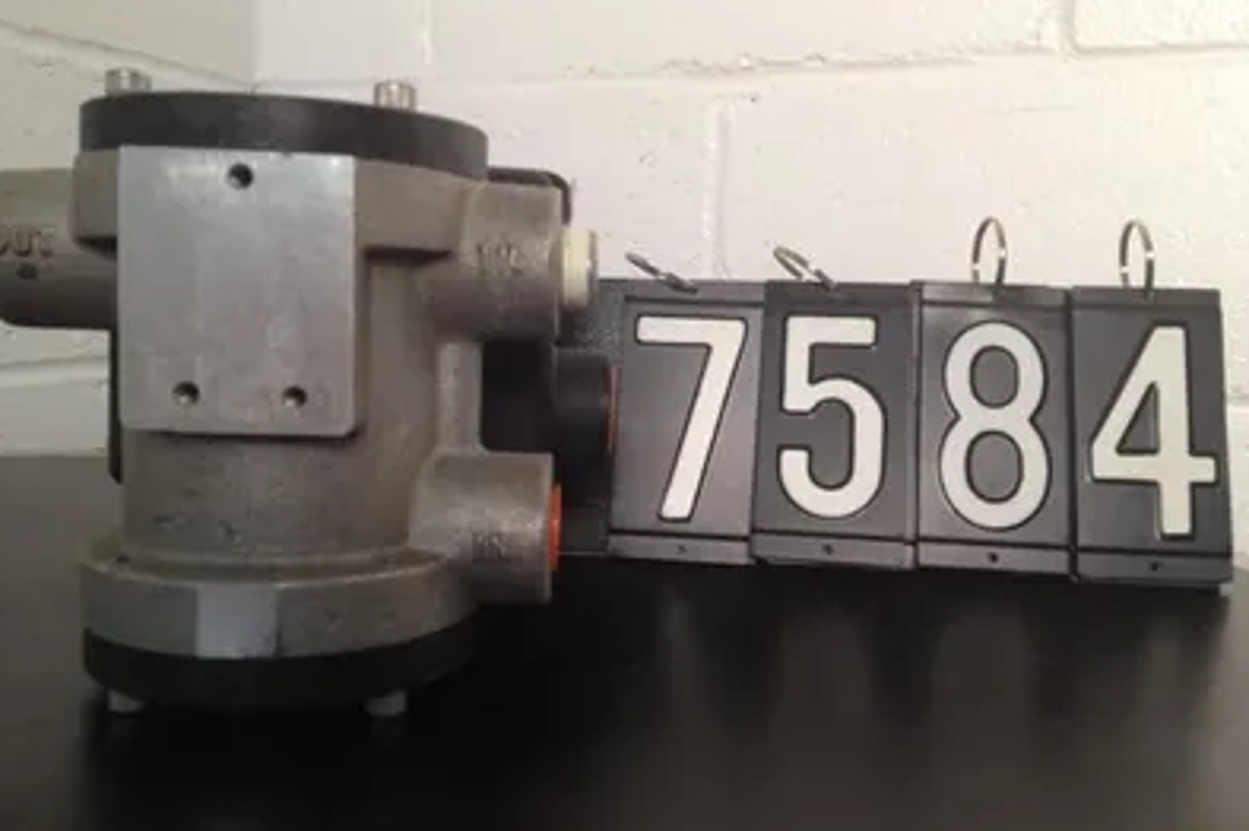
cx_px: 624
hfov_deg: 51.9
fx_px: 1283
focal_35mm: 37
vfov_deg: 35.9
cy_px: 412
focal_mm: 4.28
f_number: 2.4
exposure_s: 1/20
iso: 64
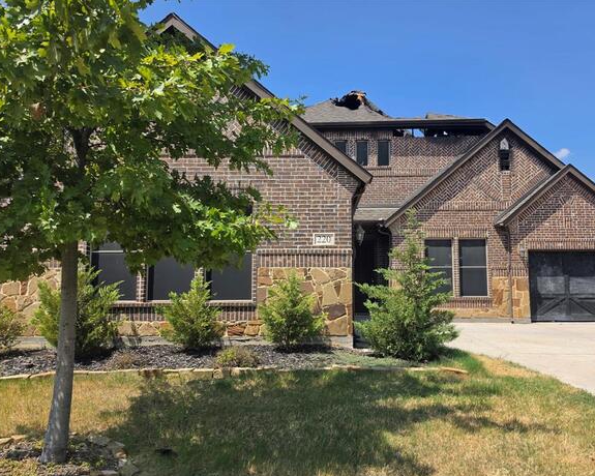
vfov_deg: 56.8
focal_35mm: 25
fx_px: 440
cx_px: 322
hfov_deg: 68.0
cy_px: 247
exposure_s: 1/5445
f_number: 1.4
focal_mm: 6.5
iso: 64
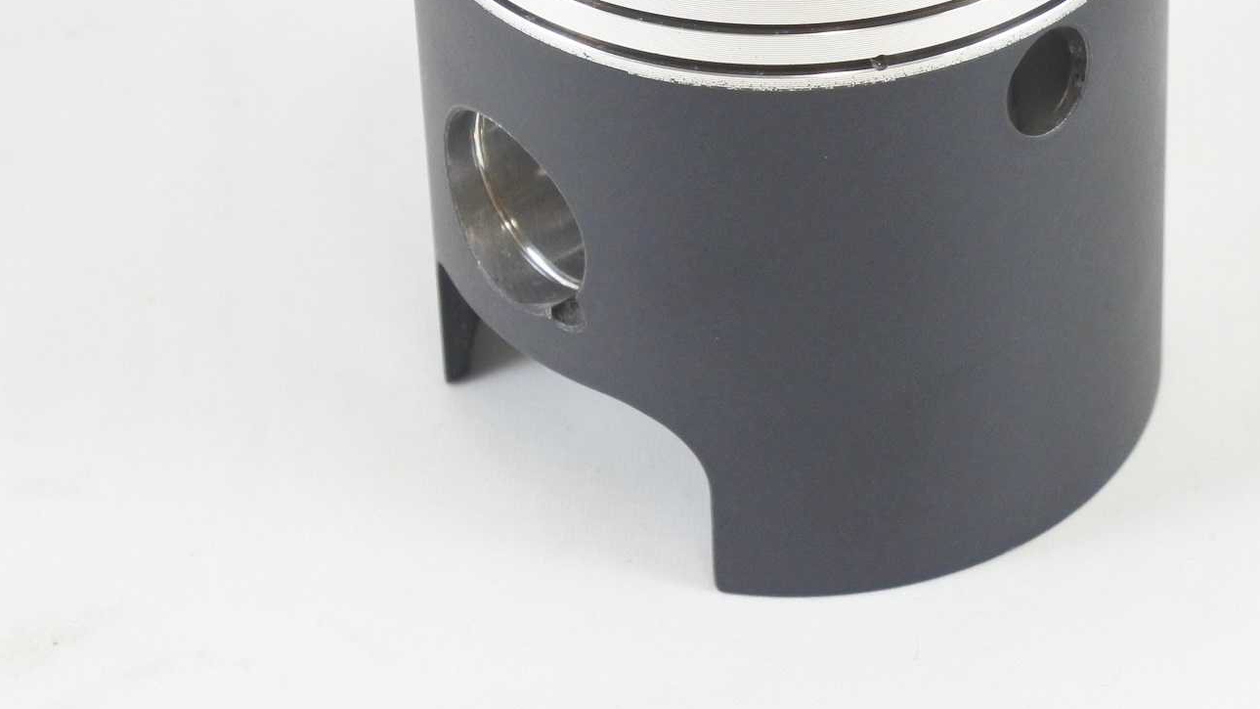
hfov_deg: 17.1
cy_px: 52
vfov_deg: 9.6
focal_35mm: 125
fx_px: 4176
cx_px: 797
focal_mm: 27.9
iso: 800
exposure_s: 1/80
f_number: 5.6
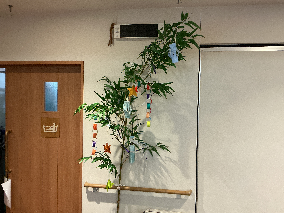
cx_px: 145
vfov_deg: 46.8
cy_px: 109
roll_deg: -0.8
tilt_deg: -1.2
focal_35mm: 30
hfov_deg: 60.0
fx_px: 246
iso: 160
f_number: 1.8
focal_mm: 3
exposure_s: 1/60
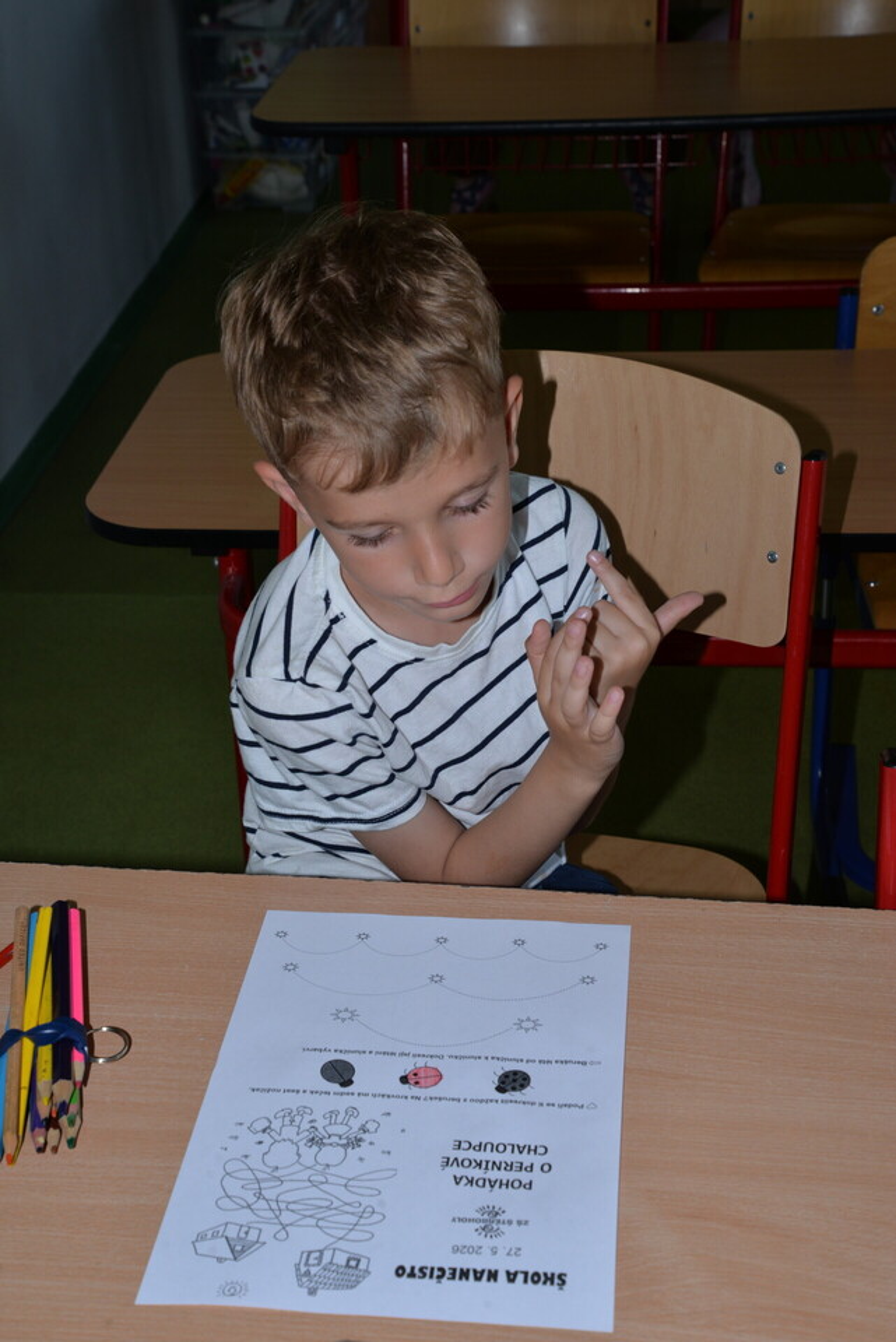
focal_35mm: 56
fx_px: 2088
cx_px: 448
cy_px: 671
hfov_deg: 24.2
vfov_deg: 35.6
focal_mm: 56
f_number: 10
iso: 320
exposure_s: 1/80
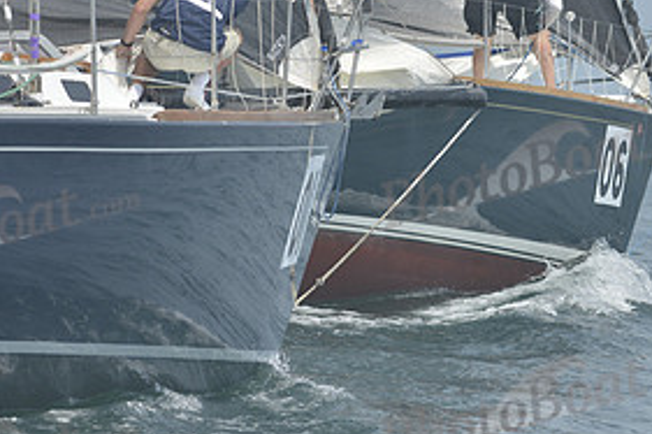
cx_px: 262
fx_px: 7475
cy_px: 80
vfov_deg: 3.3
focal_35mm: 413
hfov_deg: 5.0
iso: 280
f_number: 7.1
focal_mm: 200
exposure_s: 1/1000
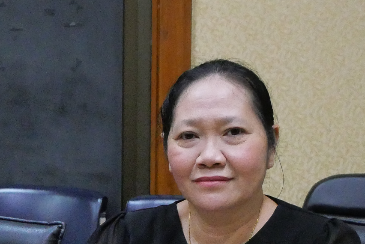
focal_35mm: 86
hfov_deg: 22.9
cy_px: 250
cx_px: 26
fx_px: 872
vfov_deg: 15.6
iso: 4000
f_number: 4.5
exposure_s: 1/80
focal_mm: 15
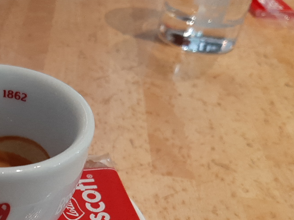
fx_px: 501
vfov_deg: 23.6
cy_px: 227
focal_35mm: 59
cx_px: -6
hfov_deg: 30.2
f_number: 1.7
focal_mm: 3.93
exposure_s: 1/50
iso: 620
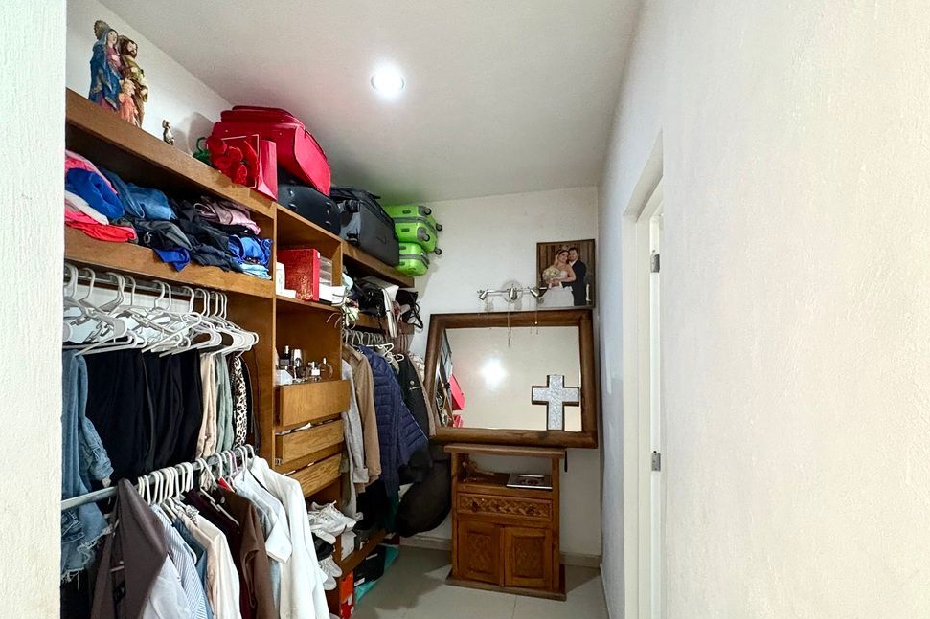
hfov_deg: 89.9
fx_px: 465
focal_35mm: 18
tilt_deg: +0.6
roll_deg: -0.2
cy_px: 354
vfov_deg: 67.0
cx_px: 438
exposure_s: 1/60
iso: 800
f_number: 2.2
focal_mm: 2.22
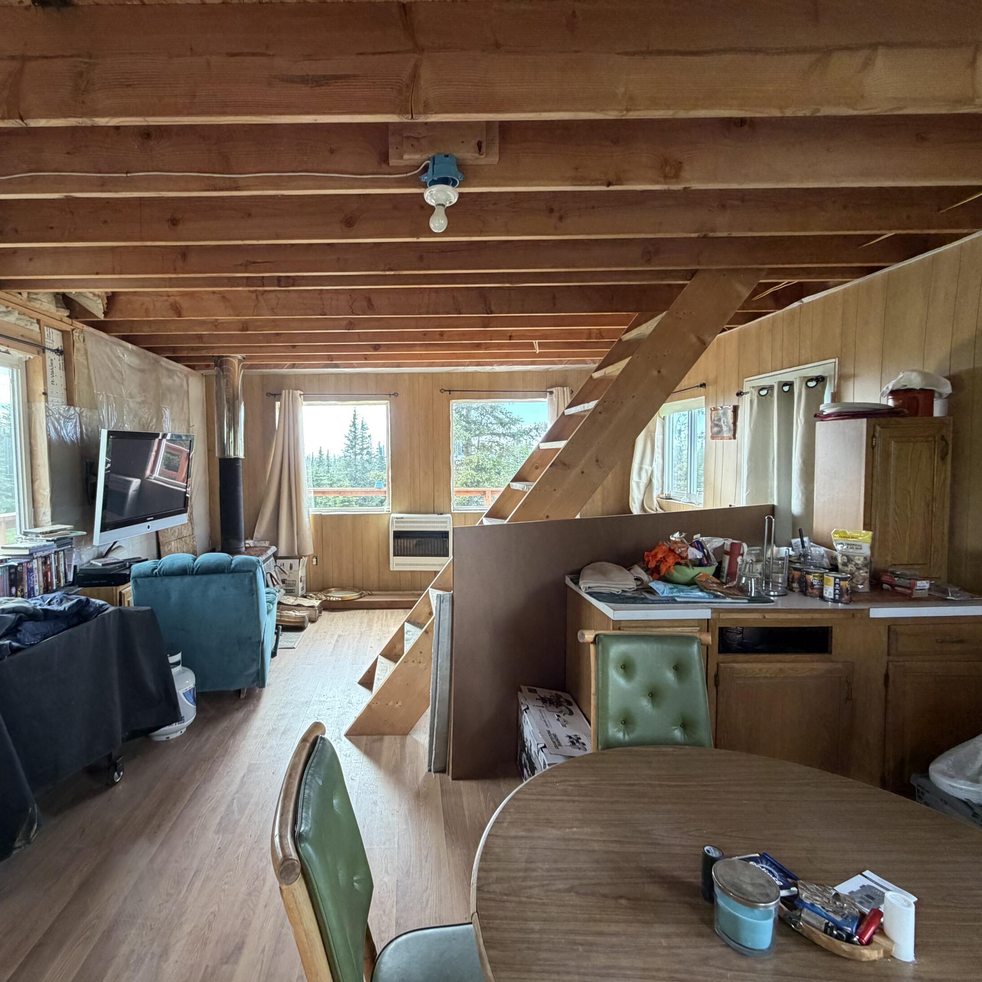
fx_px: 546
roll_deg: +0.3
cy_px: 485
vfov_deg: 84.0
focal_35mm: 17
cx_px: 411
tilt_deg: -2.6
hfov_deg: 83.3
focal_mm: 2.22
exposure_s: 1/114
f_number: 2.2
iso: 320
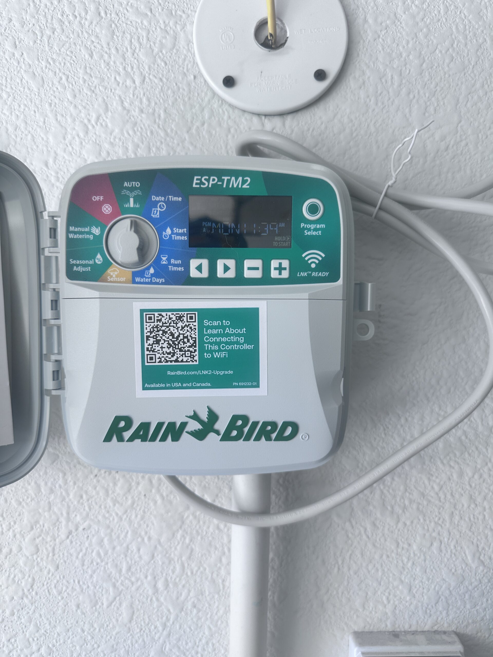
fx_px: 456
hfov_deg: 56.8
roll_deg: -1.0
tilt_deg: -3.4
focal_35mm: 24
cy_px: 328
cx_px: 246
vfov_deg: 71.6
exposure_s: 1/344
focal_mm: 6.86
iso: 80
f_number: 1.78
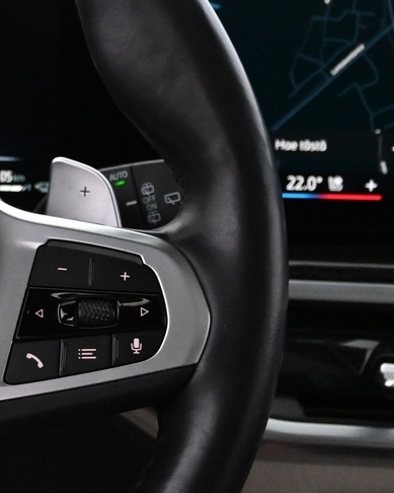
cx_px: -233
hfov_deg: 14.4
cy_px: 288
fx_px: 1436
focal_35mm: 99
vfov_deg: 19.4
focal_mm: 21
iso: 4000
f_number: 4
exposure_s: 1/30
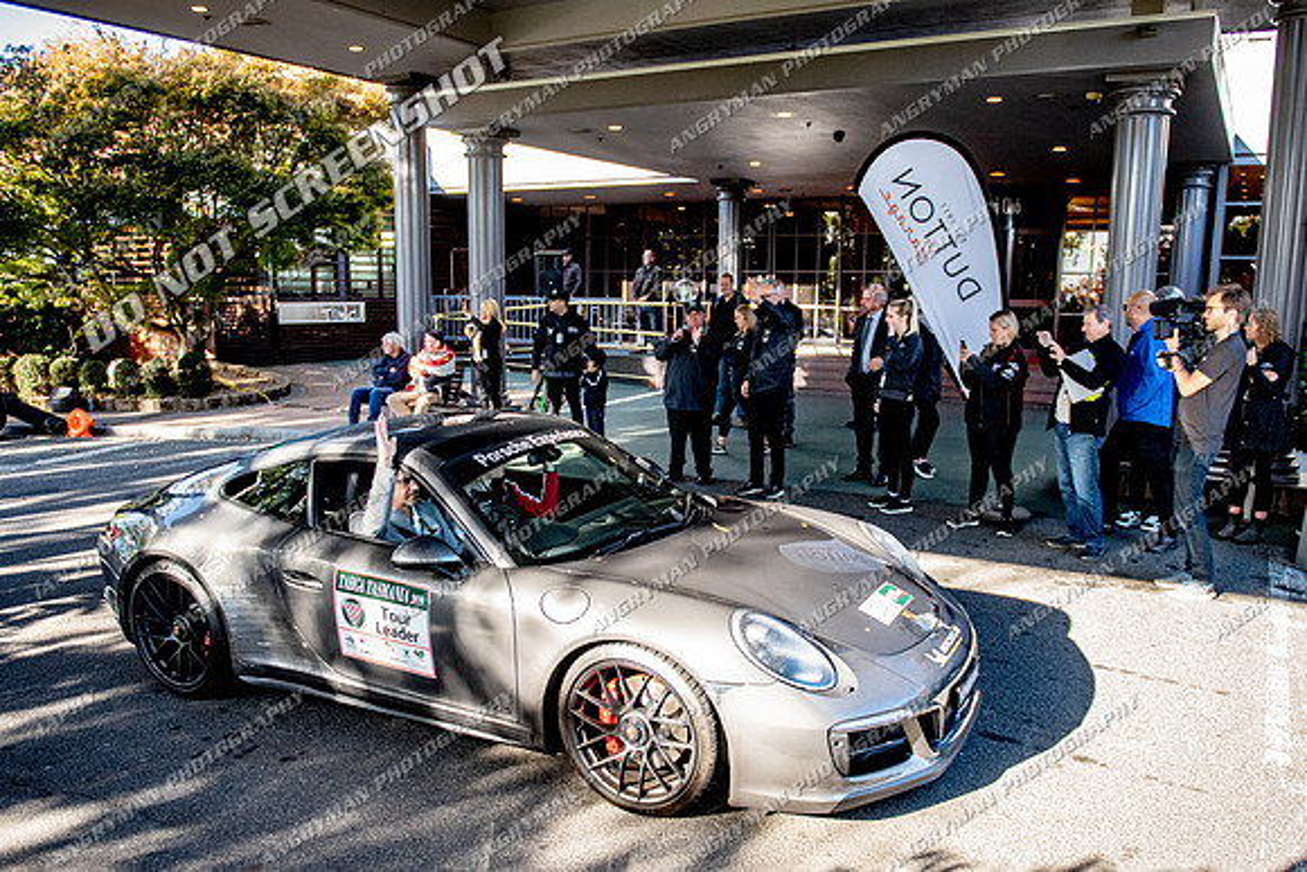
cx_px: 671
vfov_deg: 46.2
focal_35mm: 28
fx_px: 1020
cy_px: 494
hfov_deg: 65.3
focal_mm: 24
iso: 1600
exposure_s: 1/1600
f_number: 3.2
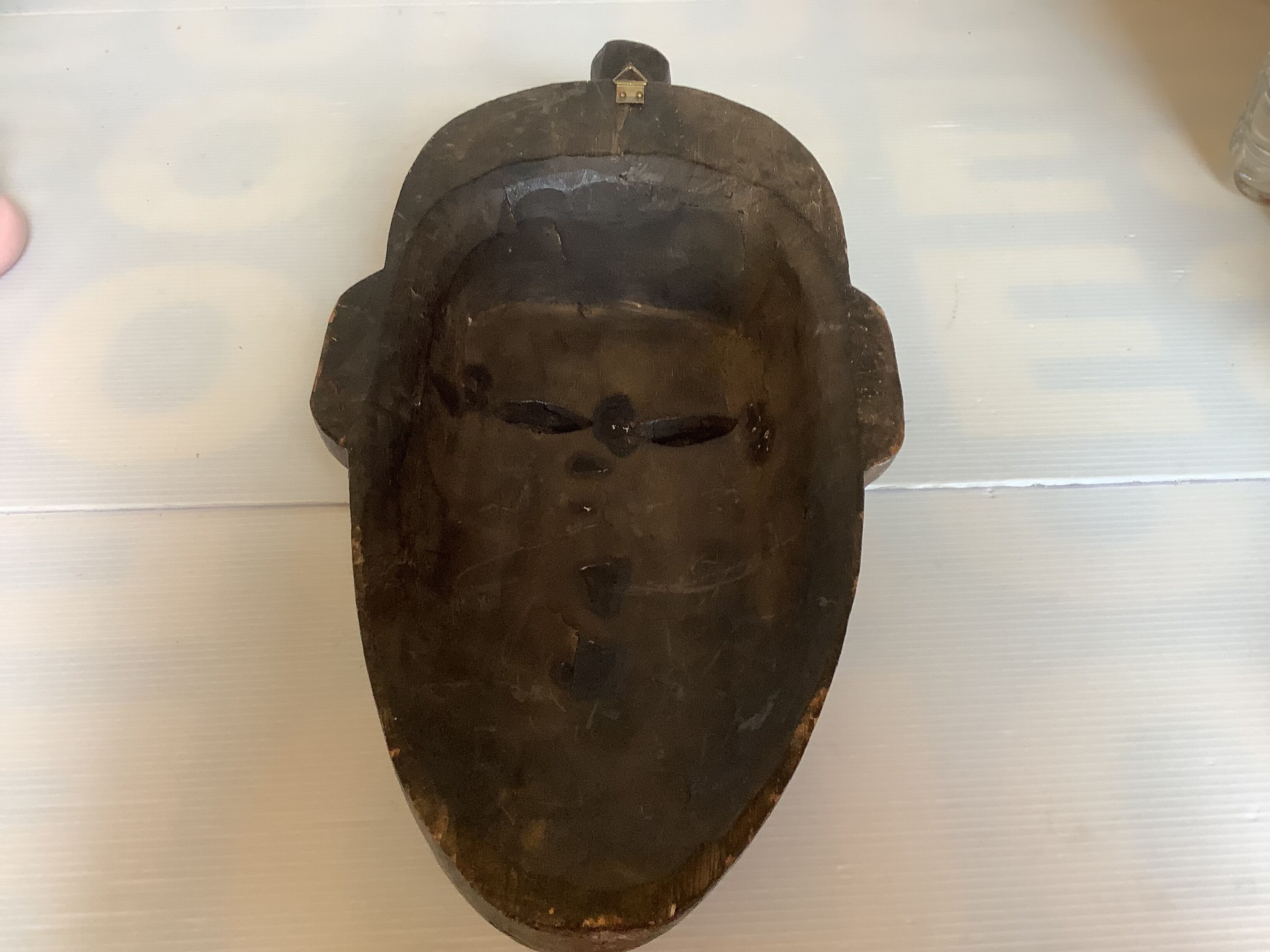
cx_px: 635
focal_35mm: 31
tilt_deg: -53.3
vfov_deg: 45.4
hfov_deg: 58.4
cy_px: 476
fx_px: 1137
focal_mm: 3.3
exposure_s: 1/50
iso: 64
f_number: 2.4
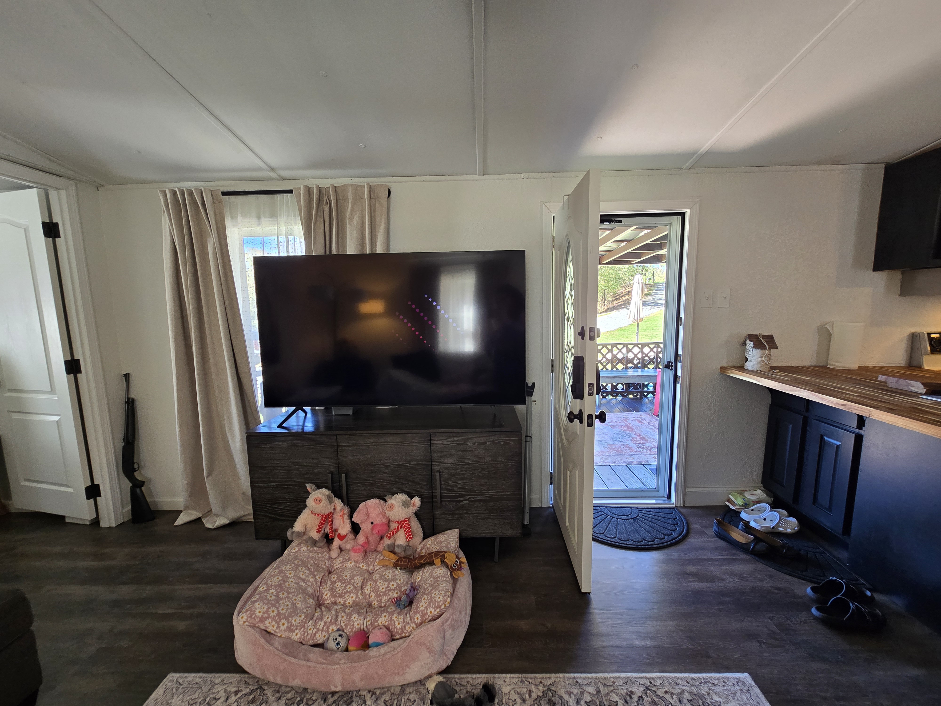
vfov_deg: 89.9
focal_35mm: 13
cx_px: 470
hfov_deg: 106.2
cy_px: 353
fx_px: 353
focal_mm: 2.2
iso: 160
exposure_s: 1/60
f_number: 2.2
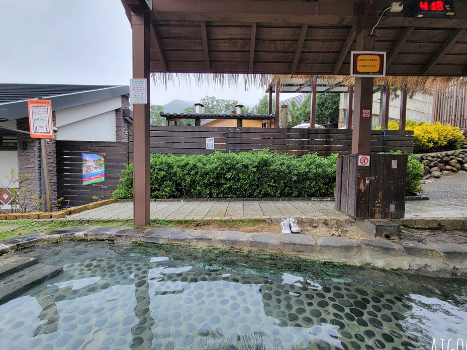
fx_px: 189
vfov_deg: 85.6
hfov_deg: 102.1
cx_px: 236
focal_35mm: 14
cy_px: 177
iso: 80
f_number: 2.2
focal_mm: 2.2
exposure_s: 1/120
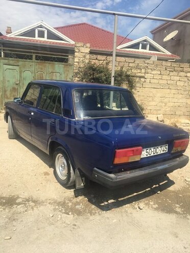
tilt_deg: -10.1
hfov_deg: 48.2
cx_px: 95
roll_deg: -3.4
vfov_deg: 61.7
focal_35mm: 29
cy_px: 126
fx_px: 212
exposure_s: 1/1570
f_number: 2.2
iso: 25
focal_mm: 4.15
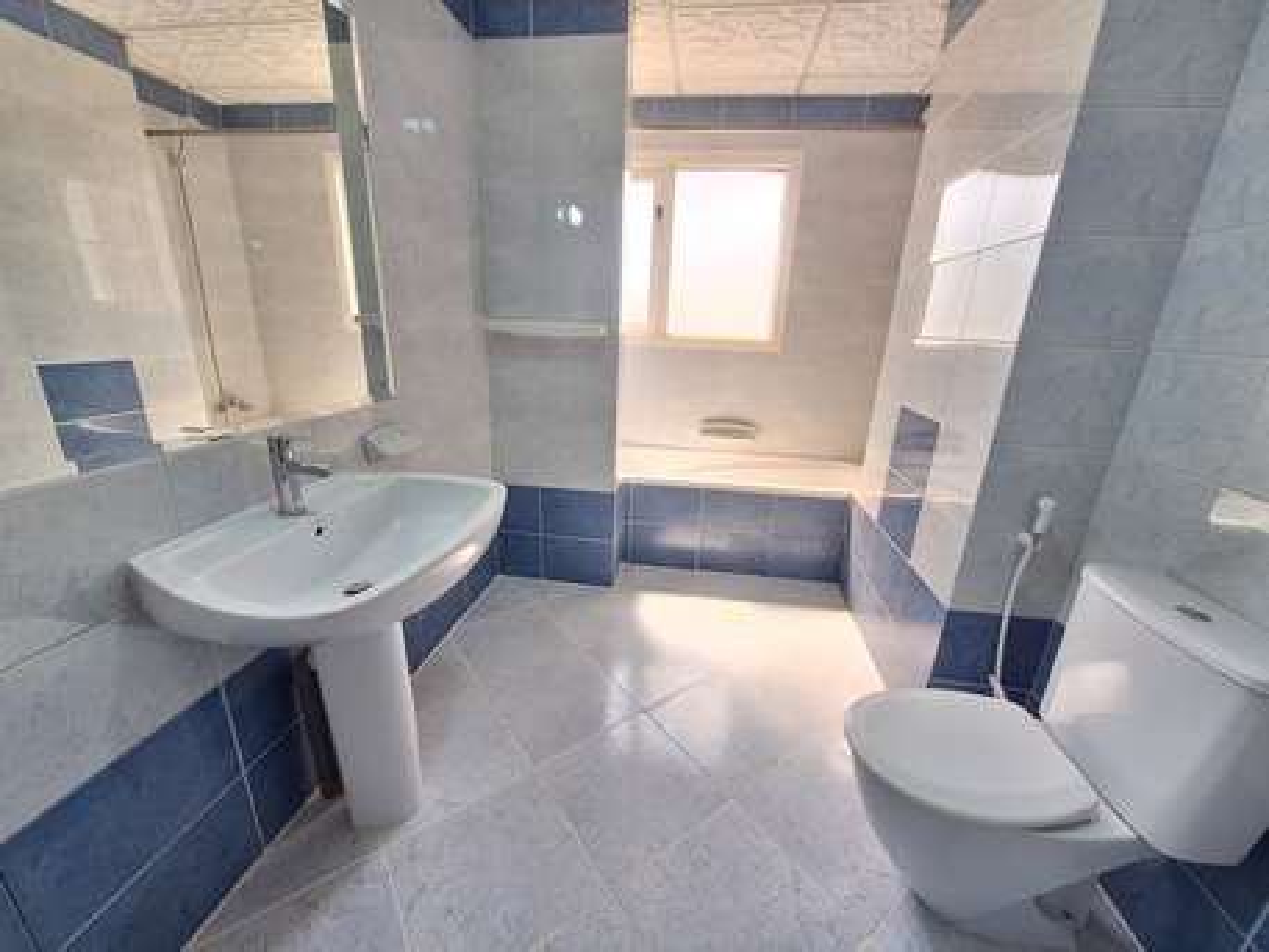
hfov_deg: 106.2
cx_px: 634
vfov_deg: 89.9
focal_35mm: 13
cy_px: 476
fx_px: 477
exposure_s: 1/100
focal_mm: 1.74
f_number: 2.2
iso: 80
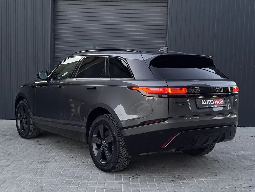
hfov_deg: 38.9
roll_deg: -1.2
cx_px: 128
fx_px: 361
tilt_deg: -4.4
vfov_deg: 29.7
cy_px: 97
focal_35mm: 49
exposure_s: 1/100
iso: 125
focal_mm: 6.76
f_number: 1.78
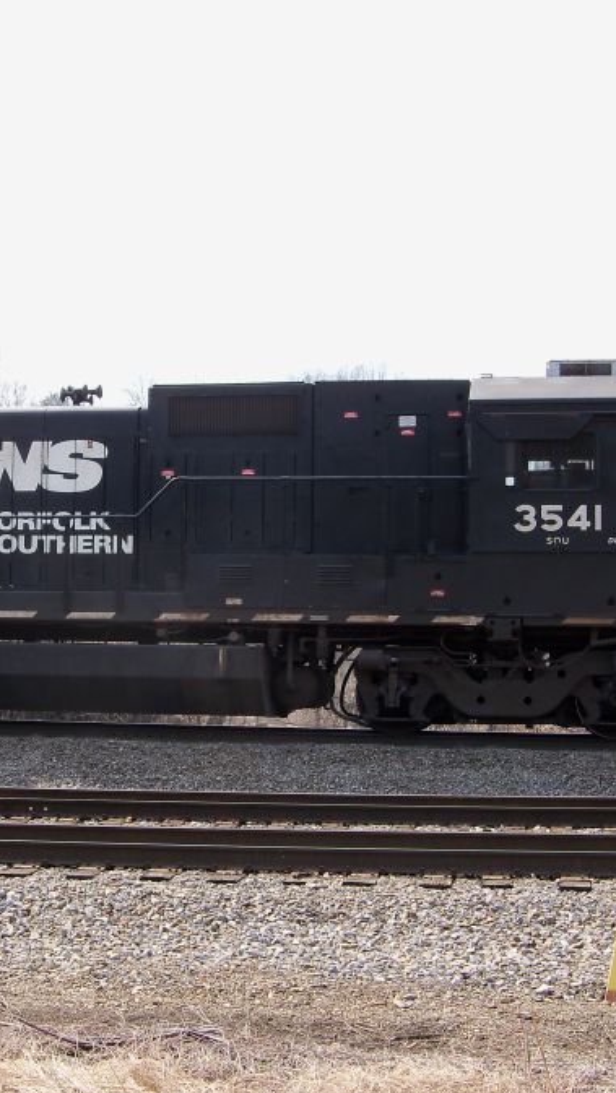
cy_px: 551
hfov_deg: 19.3
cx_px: 141
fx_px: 1799
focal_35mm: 62
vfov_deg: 33.8
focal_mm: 7.5
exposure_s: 1/320
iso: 80
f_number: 3.7
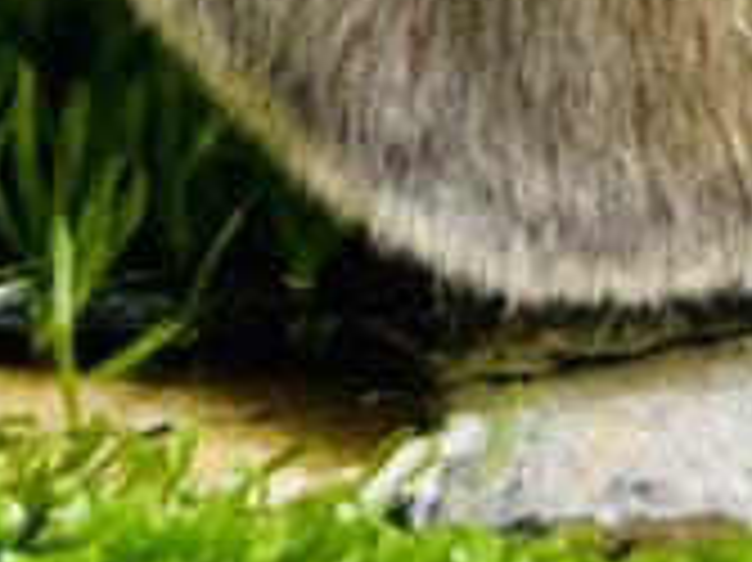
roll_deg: -3.1
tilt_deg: -6.7
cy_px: -1430
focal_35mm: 187
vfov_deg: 6.7
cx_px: -234
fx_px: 4059
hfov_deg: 10.4
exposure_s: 1/50
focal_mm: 5.7
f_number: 1.5
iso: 160
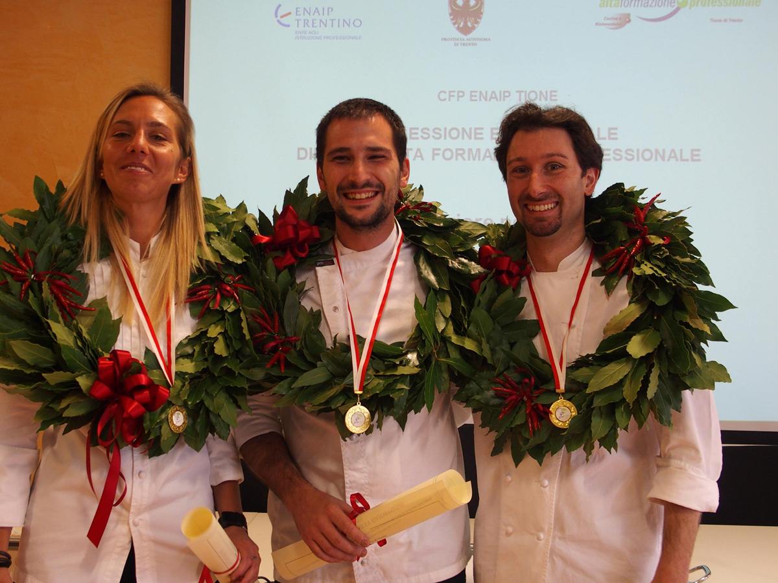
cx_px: 389
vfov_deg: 29.1
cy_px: 292
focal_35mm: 50
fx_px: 1124
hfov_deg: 38.2
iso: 200
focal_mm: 10.8
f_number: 2.8
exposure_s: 1/80
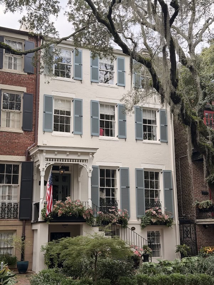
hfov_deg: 30.3
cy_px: 142
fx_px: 396
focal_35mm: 48
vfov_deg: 39.7
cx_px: 107
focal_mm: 6.8
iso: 100
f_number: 1.8
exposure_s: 1/786
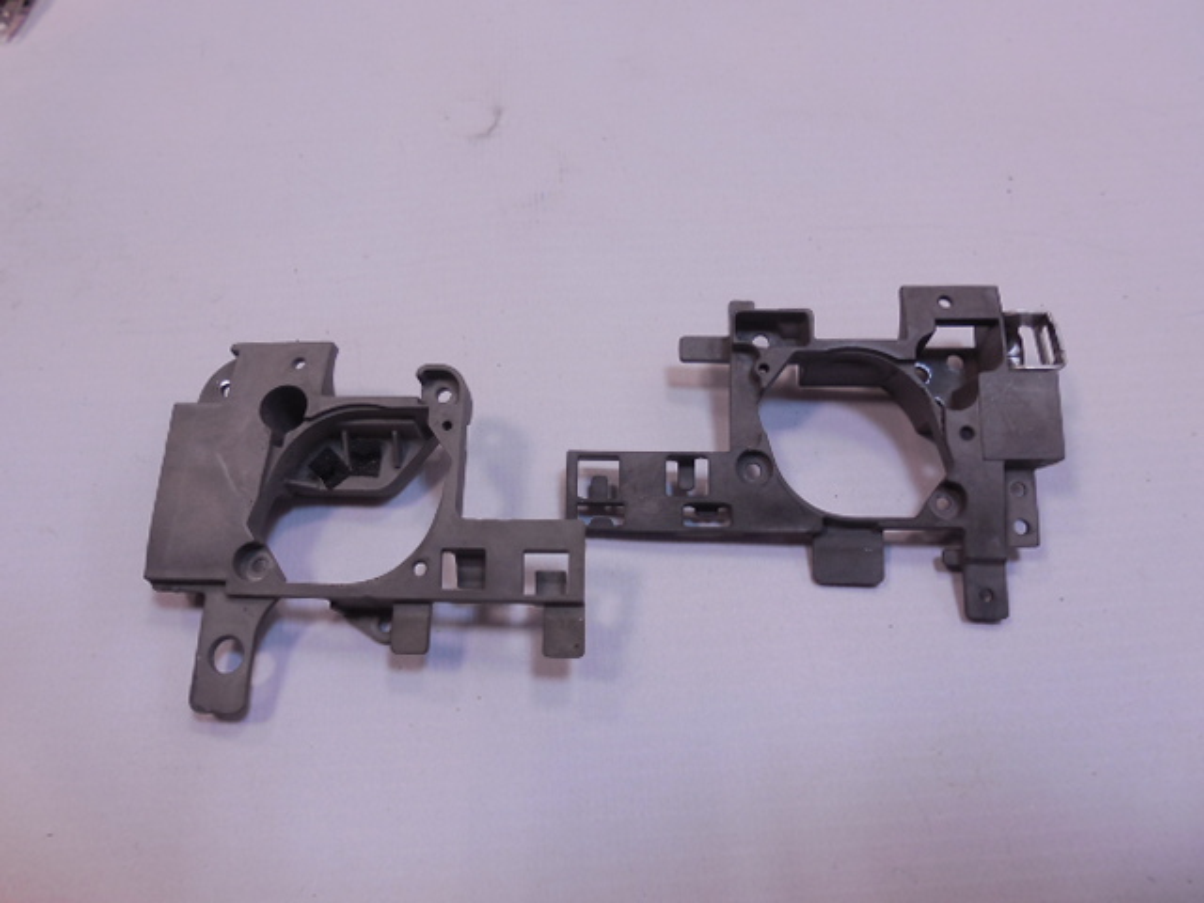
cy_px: 452
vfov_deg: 53.1
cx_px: 602
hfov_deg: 67.3
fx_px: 904
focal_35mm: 26
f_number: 3.5
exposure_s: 1/30
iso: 180
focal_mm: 4.6
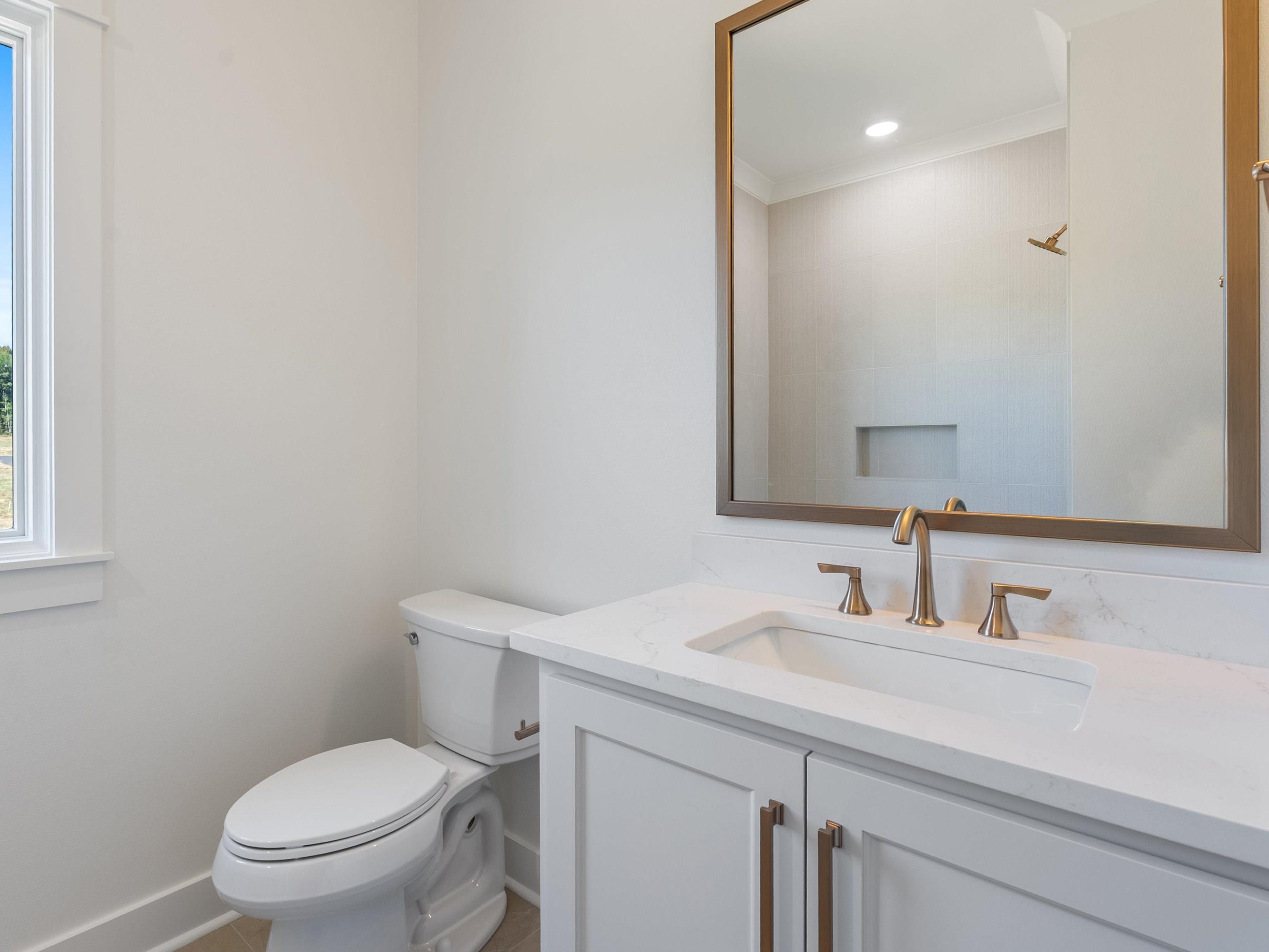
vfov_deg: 71.6
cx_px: 535
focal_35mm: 18
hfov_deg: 87.1
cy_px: 468
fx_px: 660
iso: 250
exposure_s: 1/3
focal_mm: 16
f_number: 9
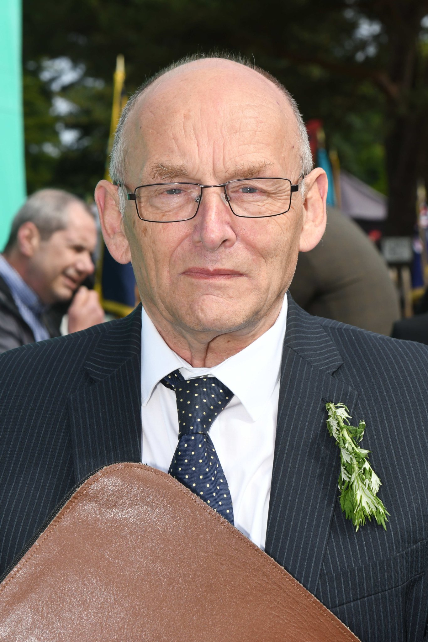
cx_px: 214
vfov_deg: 19.5
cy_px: 321
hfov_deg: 13.0
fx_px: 1873
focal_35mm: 105
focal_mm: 70
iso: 800
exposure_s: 1/2000
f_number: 7.1
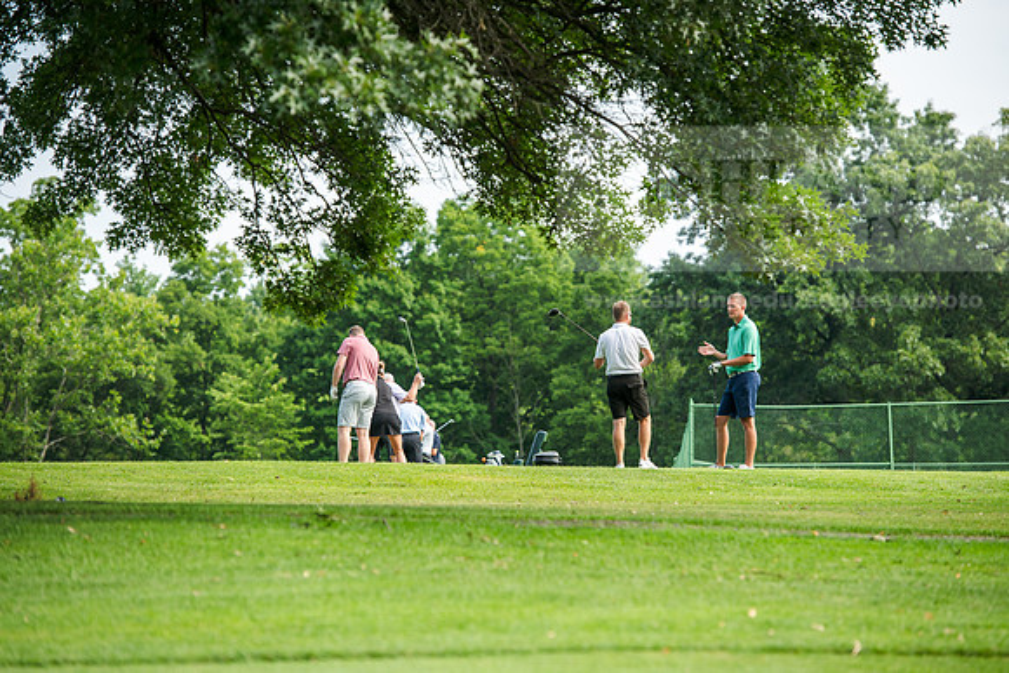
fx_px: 4625
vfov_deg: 8.3
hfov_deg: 12.4
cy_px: 336
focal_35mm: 165
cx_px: 504
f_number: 4
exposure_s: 1/320
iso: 100
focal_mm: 165
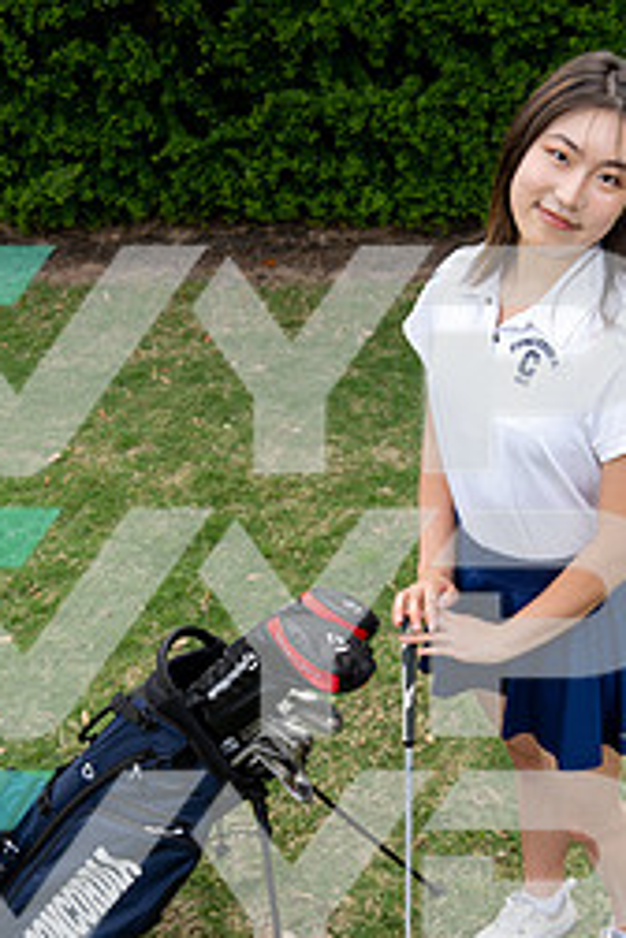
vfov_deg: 39.1
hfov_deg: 26.9
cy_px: 625
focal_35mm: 50
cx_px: 388
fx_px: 1304
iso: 100
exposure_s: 1/250
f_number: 4
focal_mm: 28
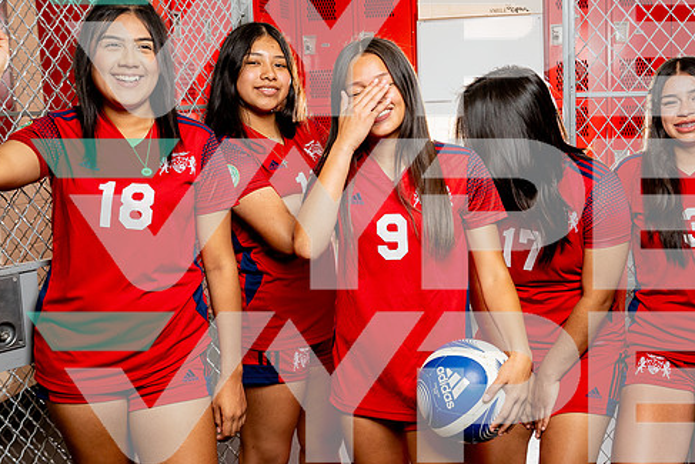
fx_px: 908
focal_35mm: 47
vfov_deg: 28.7
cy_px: 211
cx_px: 390
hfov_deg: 41.8
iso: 640
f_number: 7.1
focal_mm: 33
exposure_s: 1/250
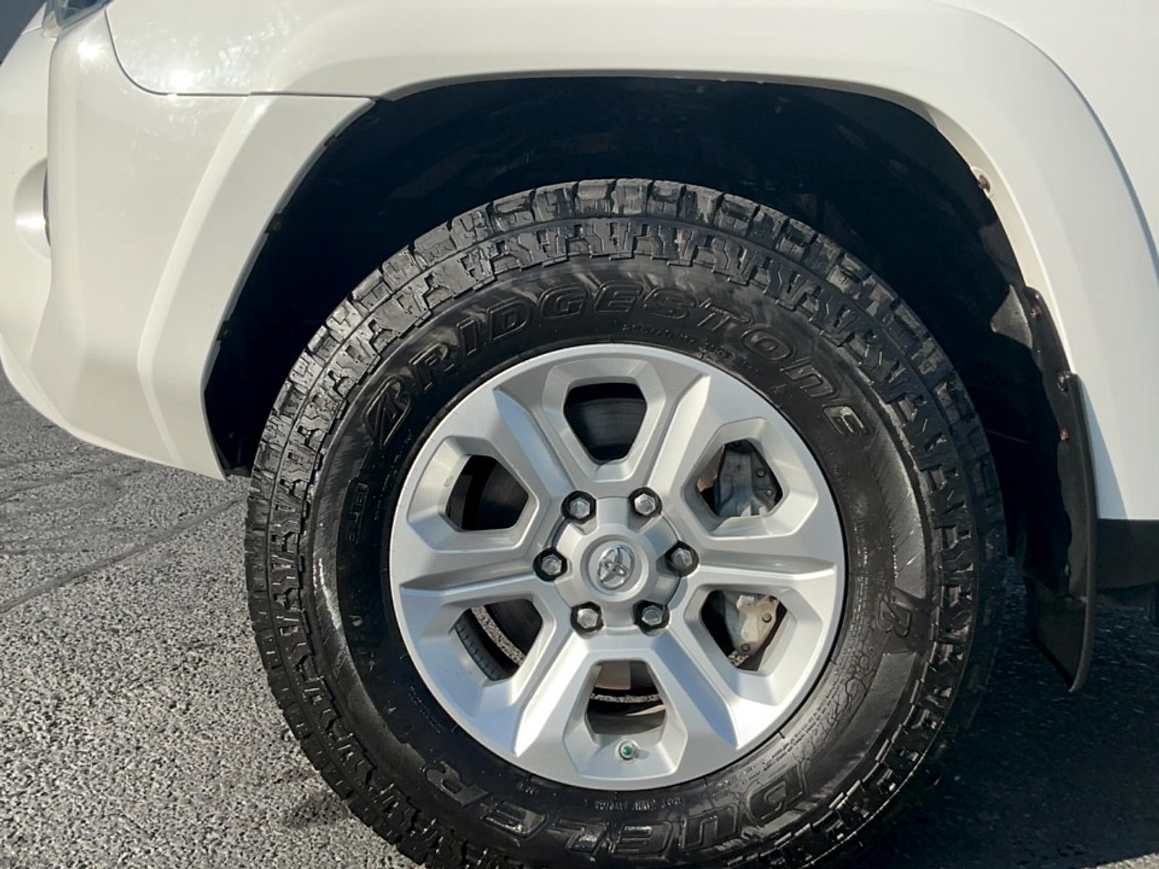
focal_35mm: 30
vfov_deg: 46.8
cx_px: 580
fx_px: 1004
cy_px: 434
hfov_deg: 60.0
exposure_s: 1/1848
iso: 25
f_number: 1.8
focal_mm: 3
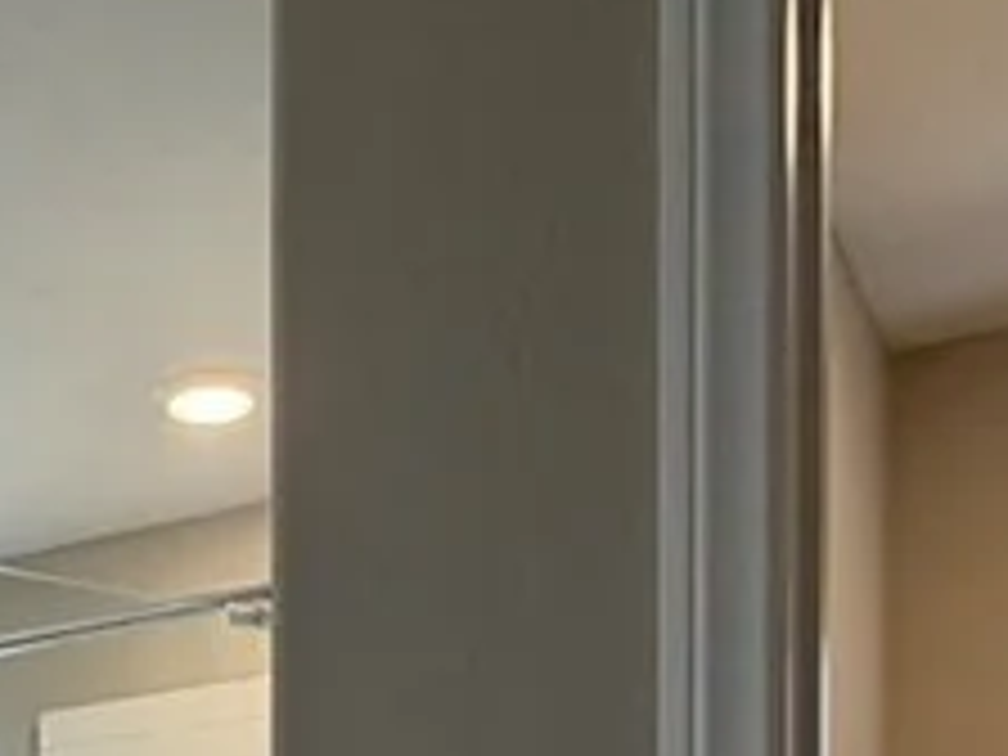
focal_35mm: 64
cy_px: 1192
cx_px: -4
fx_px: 1864
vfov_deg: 19.4
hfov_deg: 28.4
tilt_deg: -1.6
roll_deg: +0.9
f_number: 2.2
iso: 160
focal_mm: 2.22
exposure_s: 1/120
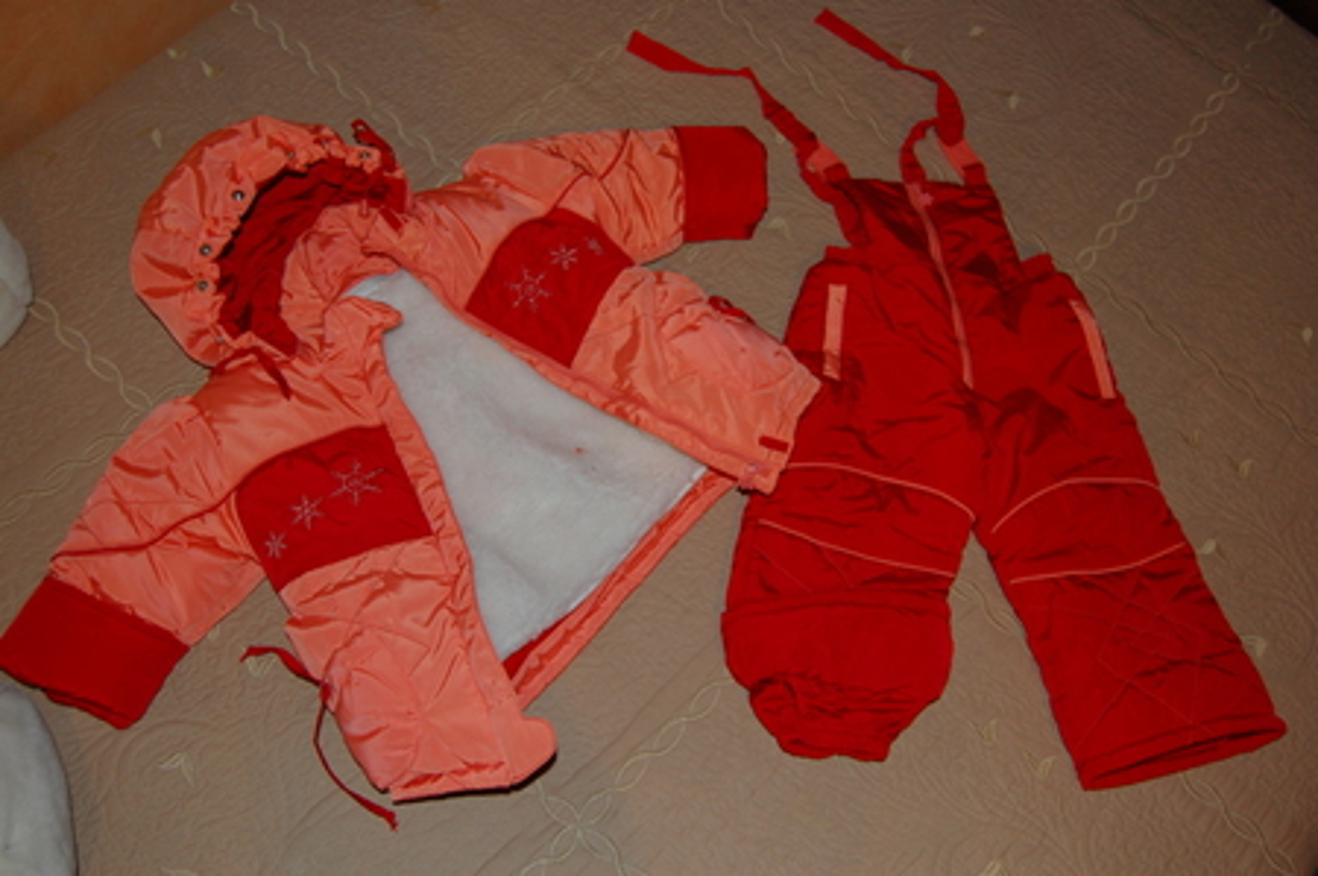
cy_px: 438
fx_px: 1262
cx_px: 659
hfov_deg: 55.2
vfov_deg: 38.3
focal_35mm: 34
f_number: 3.8
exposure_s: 1/60
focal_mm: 23
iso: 400
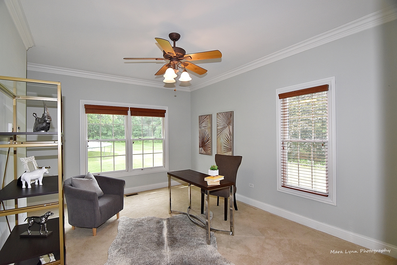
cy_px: 132
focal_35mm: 16
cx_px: 198
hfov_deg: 95.0
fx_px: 182
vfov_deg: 72.1
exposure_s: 1/125
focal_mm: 11
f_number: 5.6
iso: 800
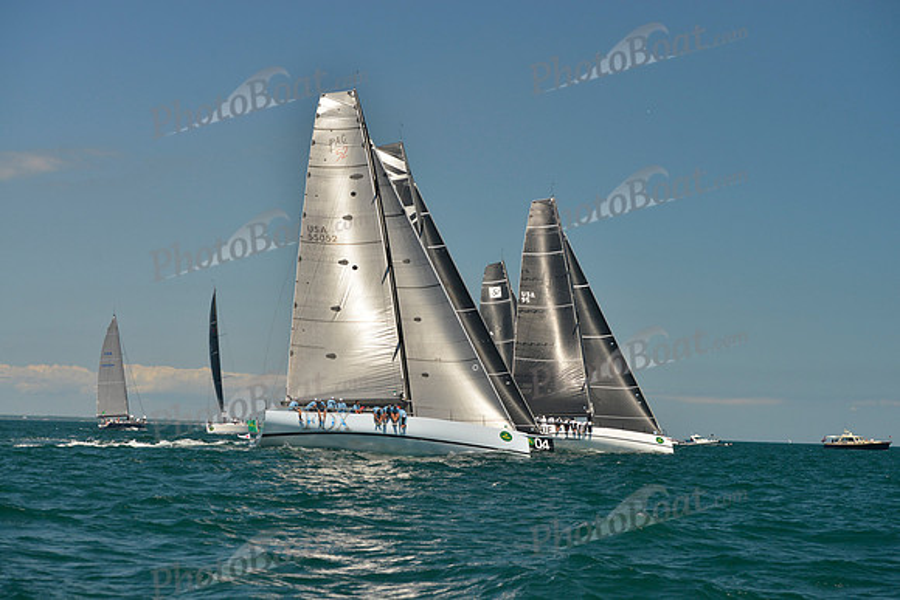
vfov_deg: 15.2
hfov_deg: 22.6
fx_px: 2250
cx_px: 450
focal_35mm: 90
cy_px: 300
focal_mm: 90
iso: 400
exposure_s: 1/1600
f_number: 6.3
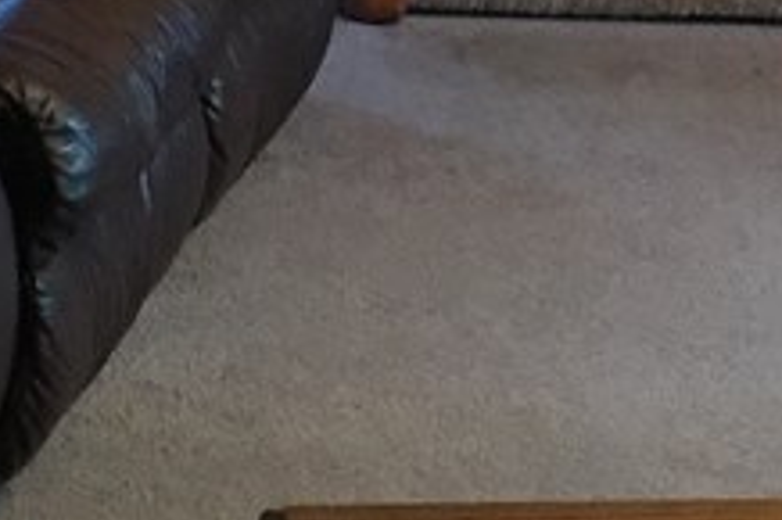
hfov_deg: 14.2
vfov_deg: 9.3
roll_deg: -7.1
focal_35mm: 142
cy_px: -308
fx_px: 3082
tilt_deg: -11.4
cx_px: 843
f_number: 2.2
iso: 250
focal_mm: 4.15
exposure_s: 1/24
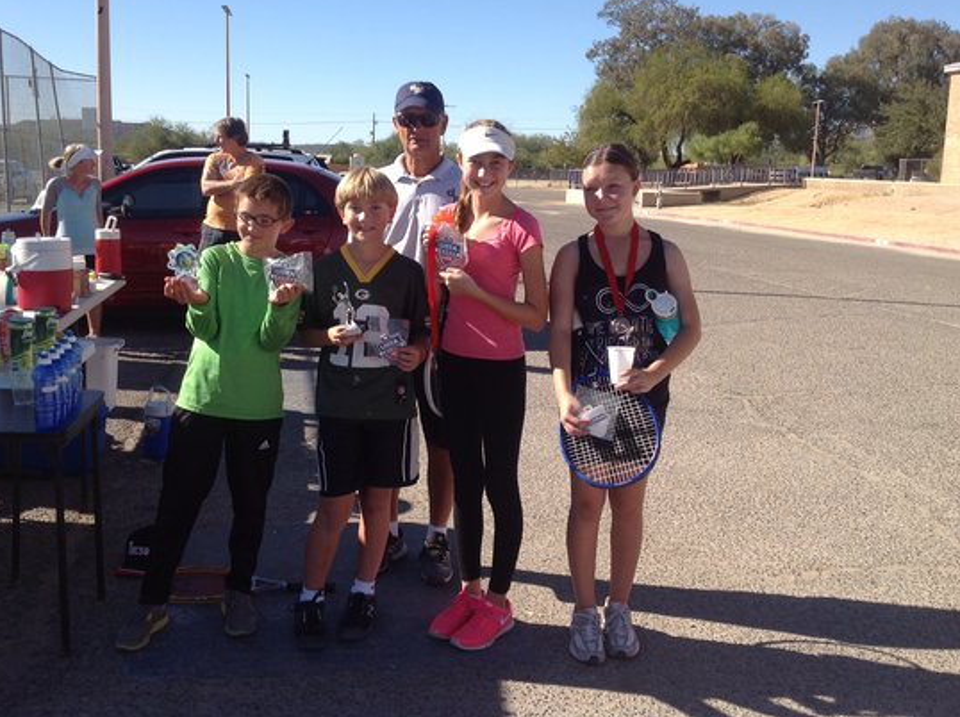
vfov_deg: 36.7
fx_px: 1080
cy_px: 319
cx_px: 443
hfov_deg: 47.9
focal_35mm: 39
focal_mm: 4.28
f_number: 2.4
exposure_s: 1/1314
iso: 50
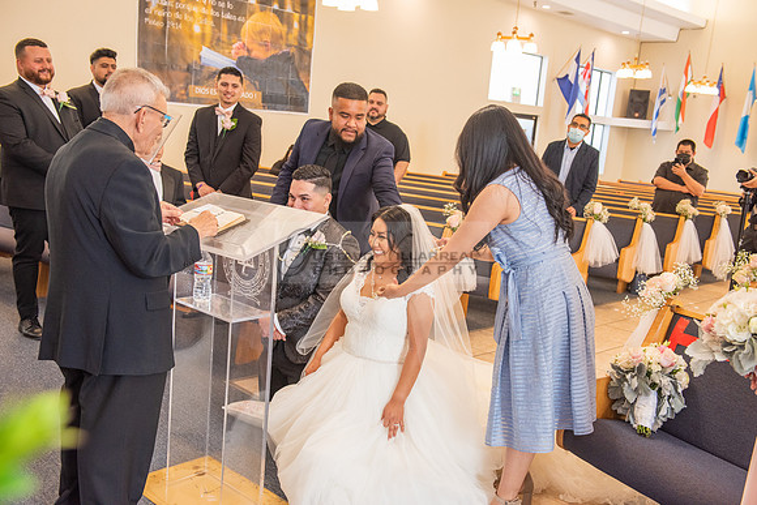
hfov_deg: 54.4
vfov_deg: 37.9
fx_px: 736
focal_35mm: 35
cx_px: 378
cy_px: 252
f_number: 5
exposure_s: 1/100
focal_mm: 35
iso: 1250
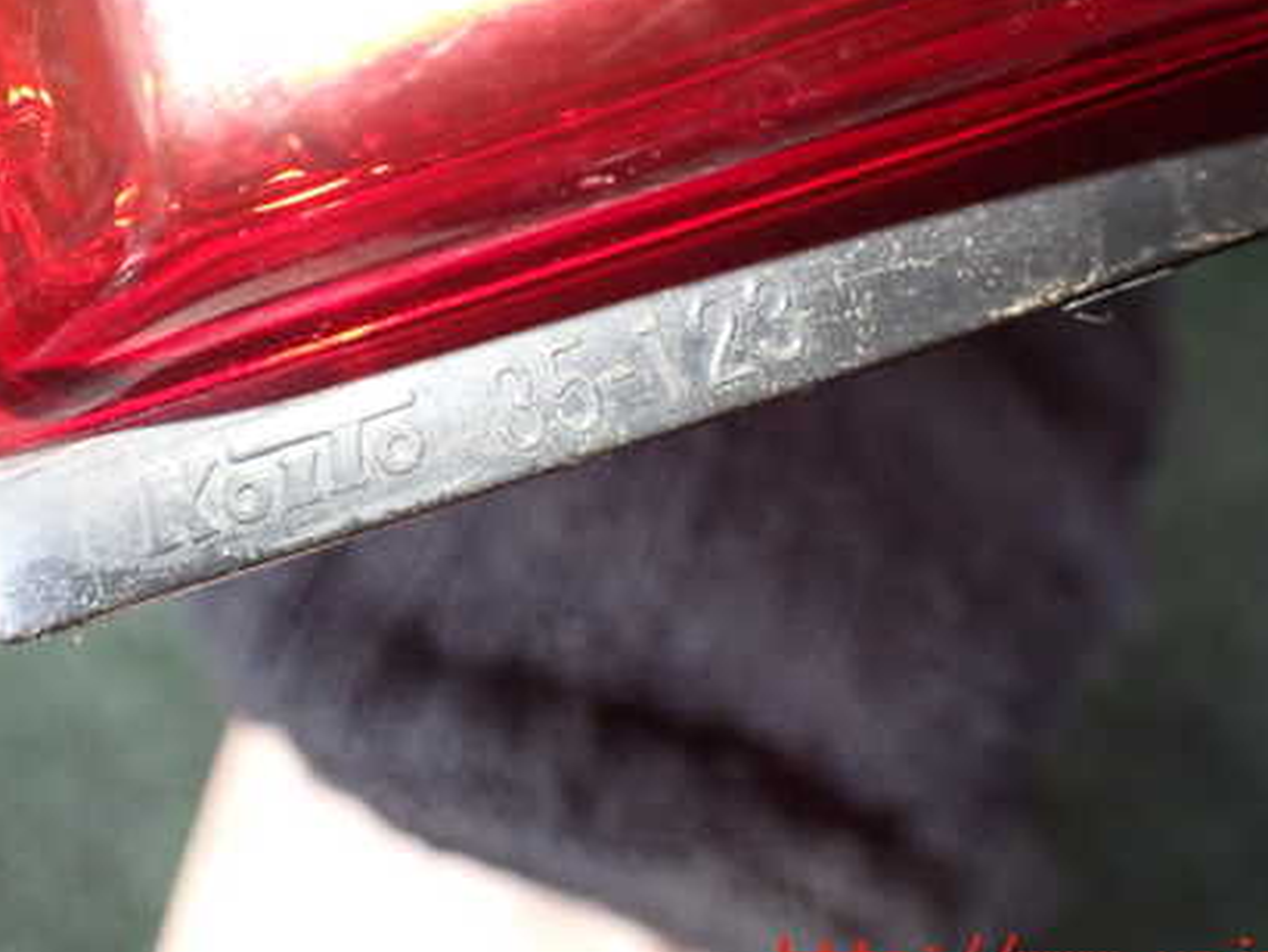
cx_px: 549
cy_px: 310
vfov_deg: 32.6
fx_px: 1612
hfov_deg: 42.8
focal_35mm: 44
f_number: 2.3
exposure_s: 1/60
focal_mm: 5.4
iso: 800
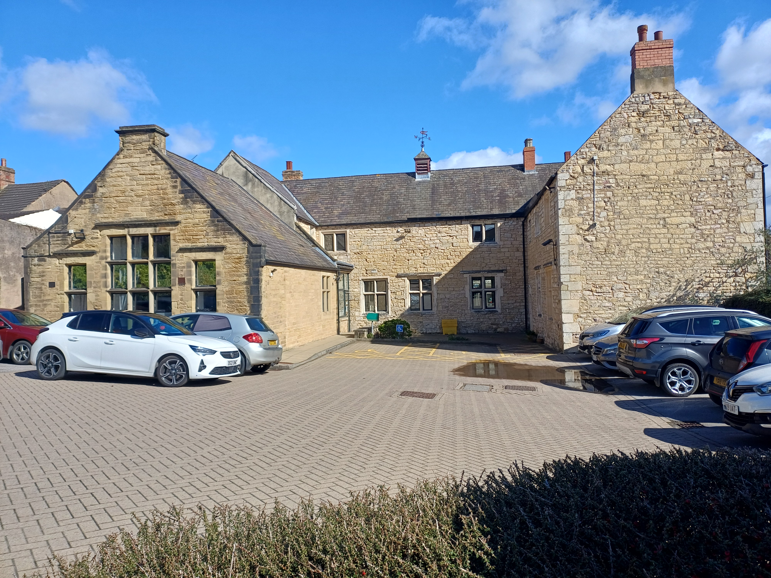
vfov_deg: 54.9
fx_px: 557
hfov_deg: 69.4
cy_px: 289
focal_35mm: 25
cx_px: 386
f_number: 1.8
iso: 50
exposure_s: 1/1178
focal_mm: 4.65
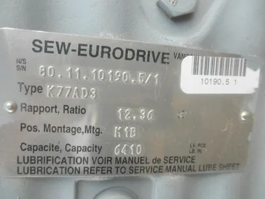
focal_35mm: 28
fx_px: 214
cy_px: 100
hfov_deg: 63.4
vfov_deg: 49.7
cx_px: 132
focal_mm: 5
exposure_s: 1/80
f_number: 3
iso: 64
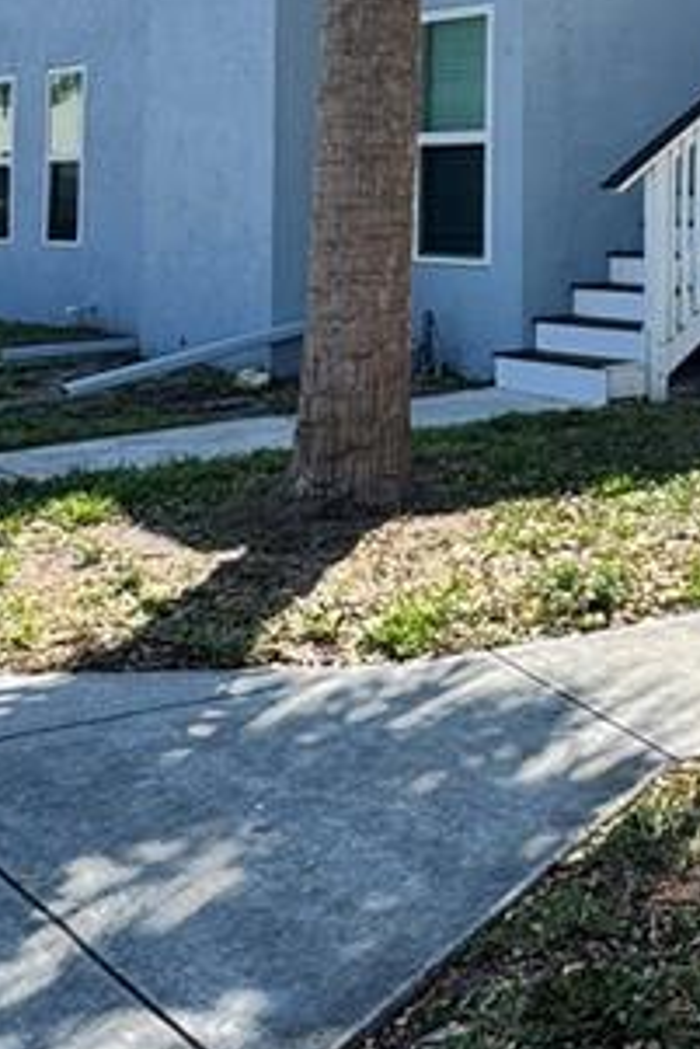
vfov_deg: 32.3
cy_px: 56
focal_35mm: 58
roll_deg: +0.8
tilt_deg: +4.5
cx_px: 864
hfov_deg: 21.5
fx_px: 1690
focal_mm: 2.22
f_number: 2.2
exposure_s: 1/993
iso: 50
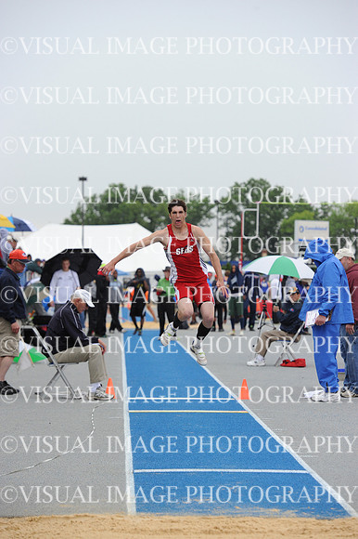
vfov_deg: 14.7
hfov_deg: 9.8
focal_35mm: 140
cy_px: 270
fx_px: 2091
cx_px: 179
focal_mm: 140
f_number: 5
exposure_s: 1/2000
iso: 1600
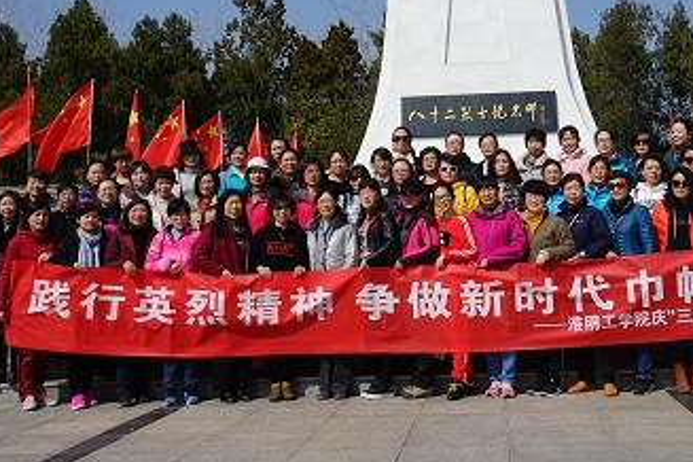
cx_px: 409
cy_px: 124
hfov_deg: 38.1
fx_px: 1001
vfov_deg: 25.7
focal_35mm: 52
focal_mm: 34
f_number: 11
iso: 100
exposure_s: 1/250
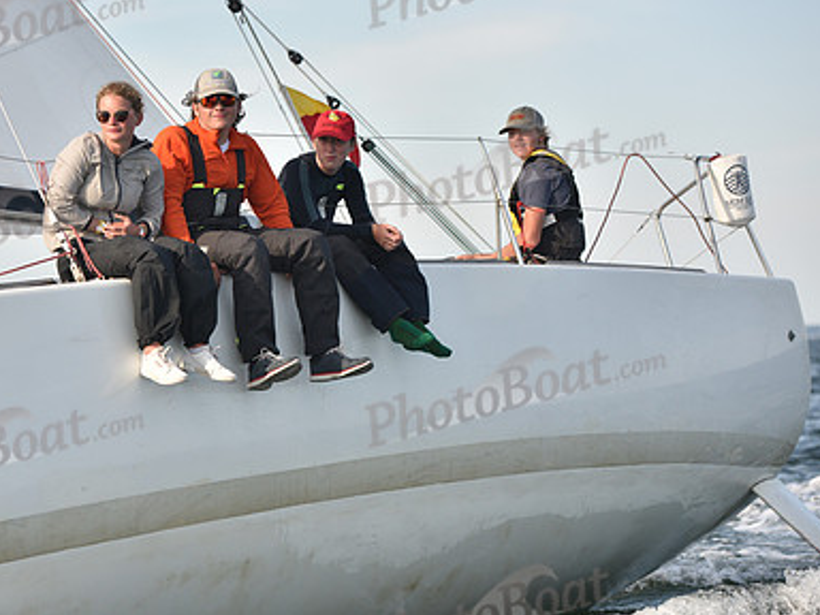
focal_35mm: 148
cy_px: 311
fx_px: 3506
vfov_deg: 10.0
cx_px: 256
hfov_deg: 13.3
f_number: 4
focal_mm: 102
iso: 250
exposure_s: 1/640
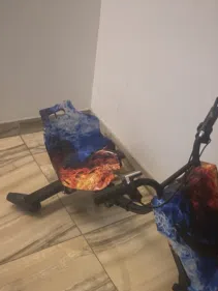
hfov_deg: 38.5
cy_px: 199
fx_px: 310
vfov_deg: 49.1
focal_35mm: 37
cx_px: 130
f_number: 1.8
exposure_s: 1/8
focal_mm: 4.25
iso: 800
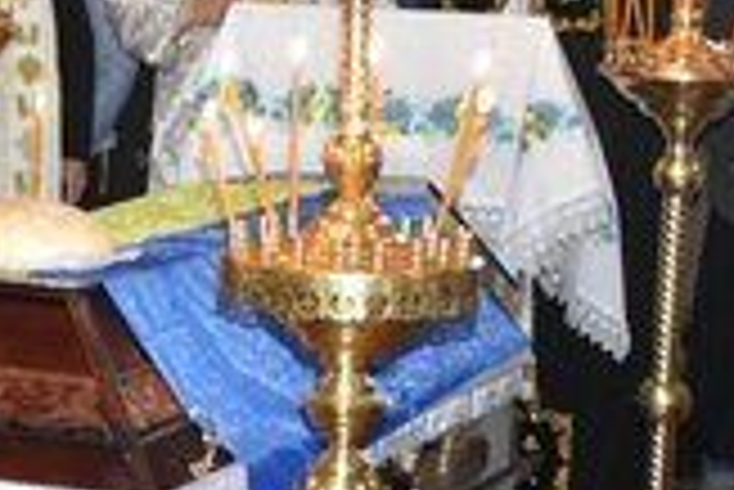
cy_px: 146
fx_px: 2857
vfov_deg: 9.8
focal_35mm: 140
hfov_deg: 14.2
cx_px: -158
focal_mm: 38
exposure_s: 1/60
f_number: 4.2
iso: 2500
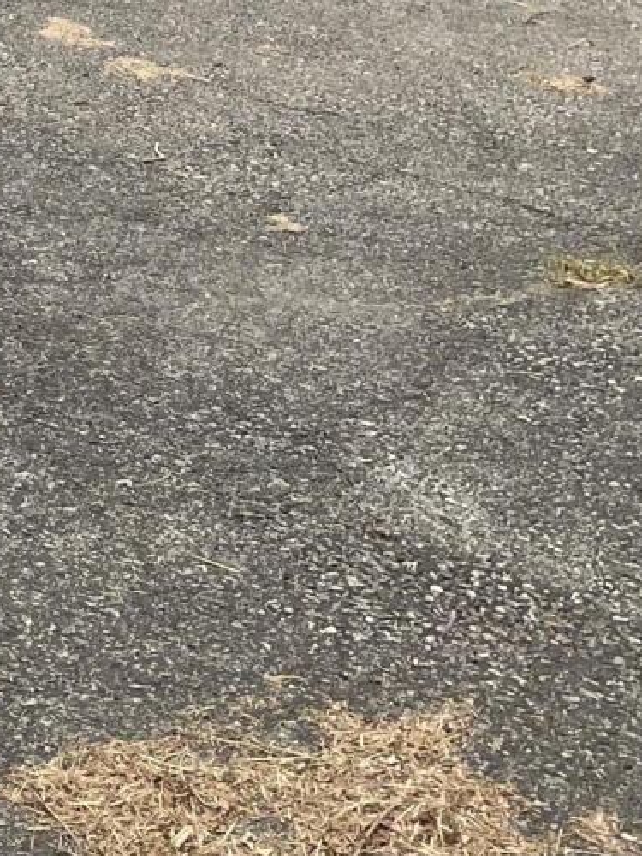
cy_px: 0
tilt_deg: -14.4
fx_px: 2572
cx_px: -572
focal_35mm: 104
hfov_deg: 12.7
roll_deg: -0.5
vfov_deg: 18.4
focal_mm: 4.2
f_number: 1.6
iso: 32
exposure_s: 1/1125
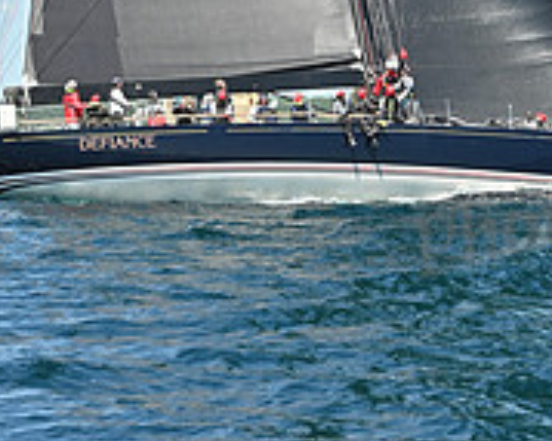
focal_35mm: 244
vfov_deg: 6.3
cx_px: 254
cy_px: -231
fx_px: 3984
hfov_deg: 7.9
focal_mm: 80
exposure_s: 1/1000
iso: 320
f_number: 7.1
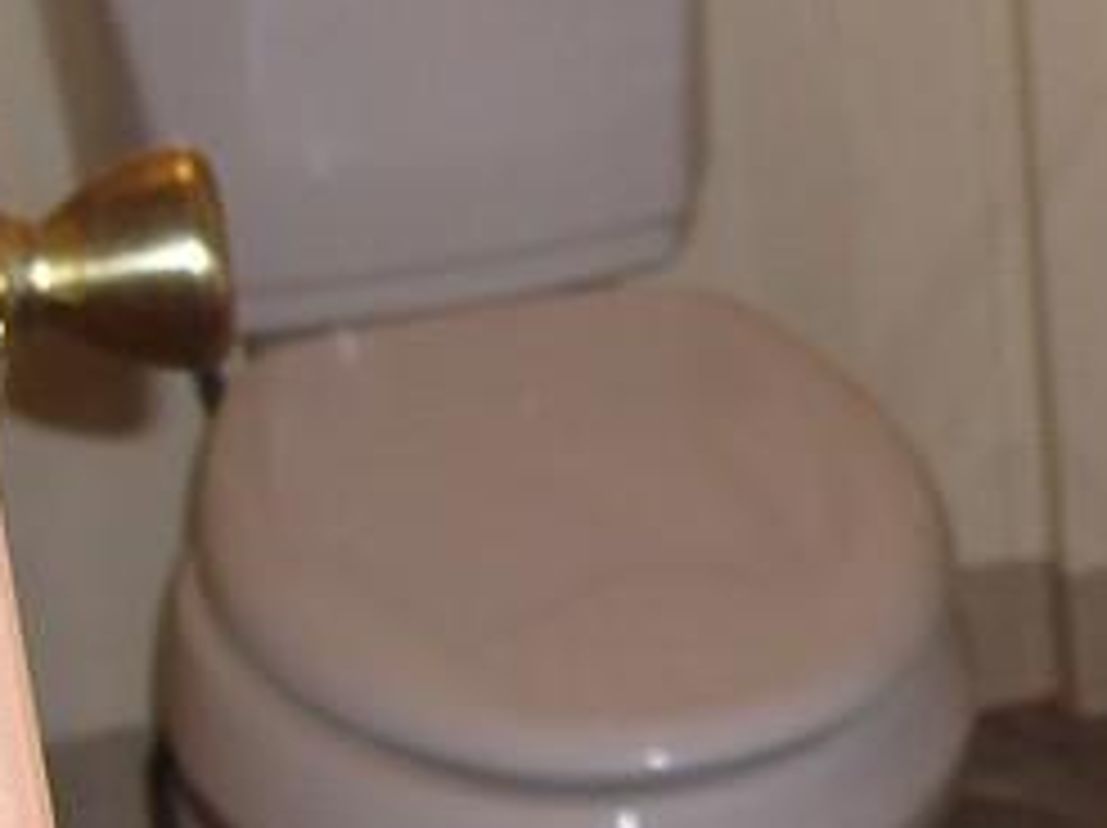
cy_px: 274
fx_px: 4792
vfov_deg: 9.9
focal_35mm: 150
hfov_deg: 12.2
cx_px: 1958
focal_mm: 6.3
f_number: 3.1
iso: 100
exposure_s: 1/60
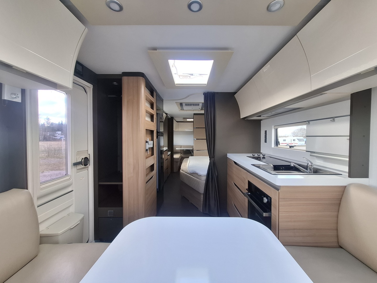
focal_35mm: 13
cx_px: 188
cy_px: 142
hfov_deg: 106.2
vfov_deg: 89.9
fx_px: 142
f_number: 2.2
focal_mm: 1.74
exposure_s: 1/50
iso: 50
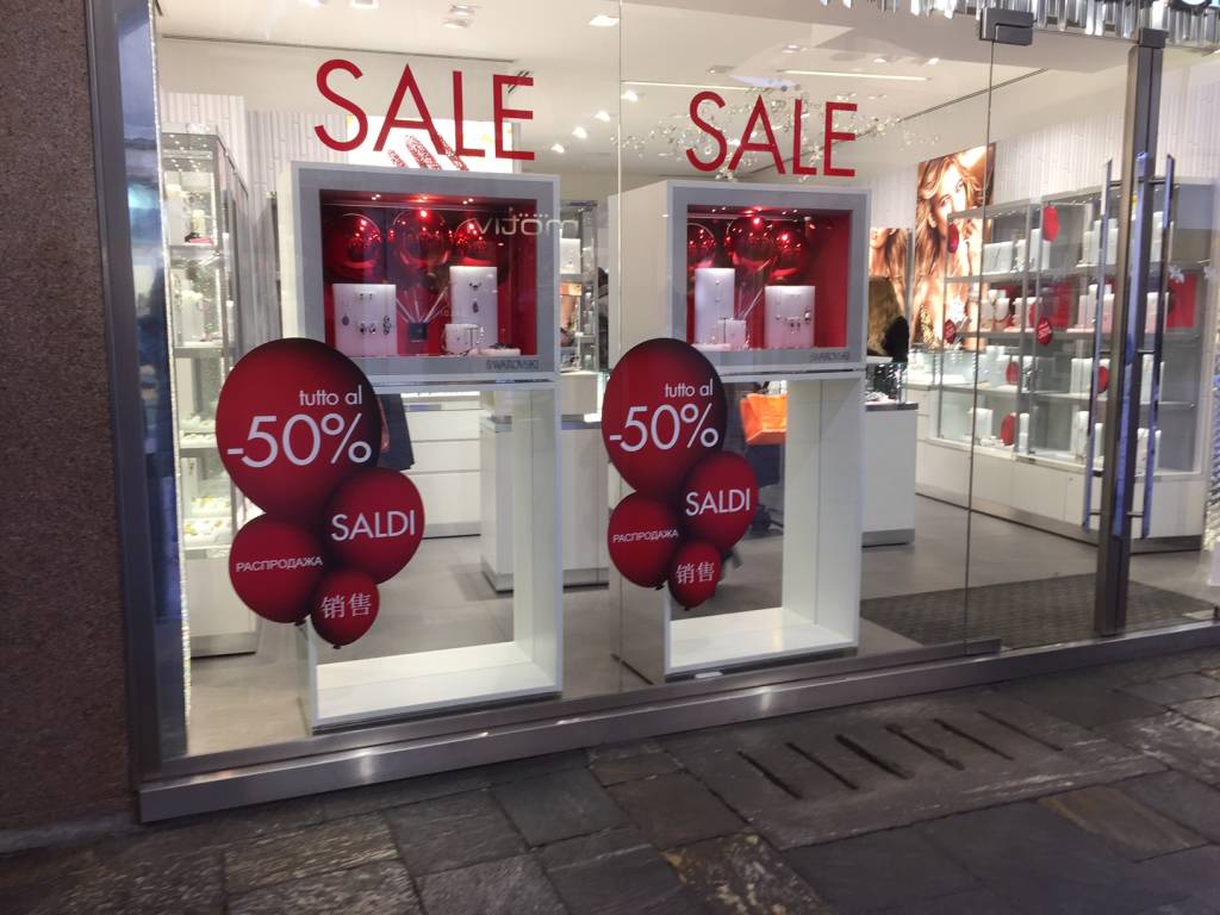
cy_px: 458
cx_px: 610
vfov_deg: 48.2
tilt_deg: -12.4
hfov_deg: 61.7
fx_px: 1022
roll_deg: +0.0
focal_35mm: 29
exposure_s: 1/50
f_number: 2.2
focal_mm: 4.15
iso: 40
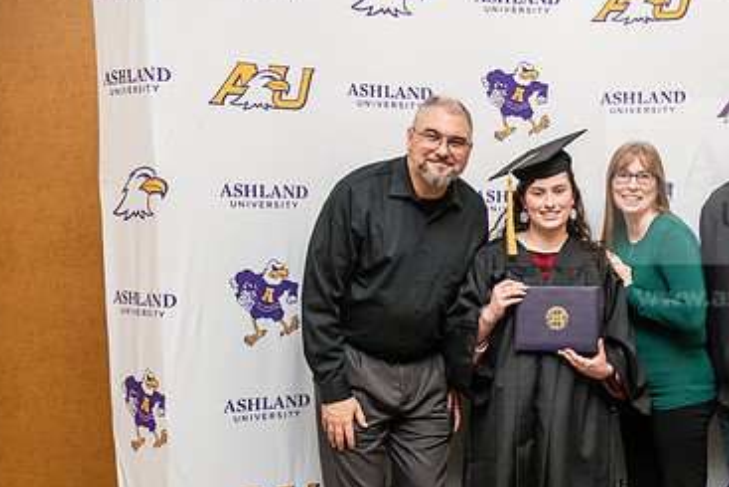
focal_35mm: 60
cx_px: 546
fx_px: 1215
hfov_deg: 32.8
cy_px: 339
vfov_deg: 22.5
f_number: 3.5
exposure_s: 1/160
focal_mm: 38
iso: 2000
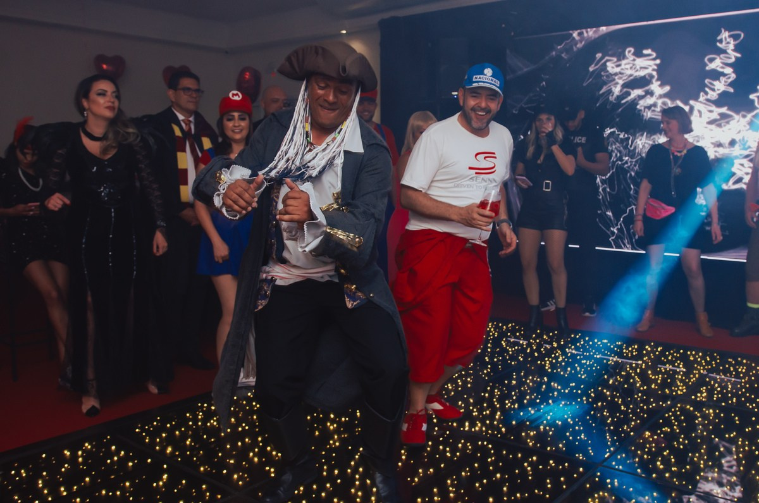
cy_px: 207
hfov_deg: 58.8
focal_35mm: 32
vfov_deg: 41.1
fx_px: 668
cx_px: 446
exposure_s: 1/60
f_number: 2.8
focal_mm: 18
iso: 400
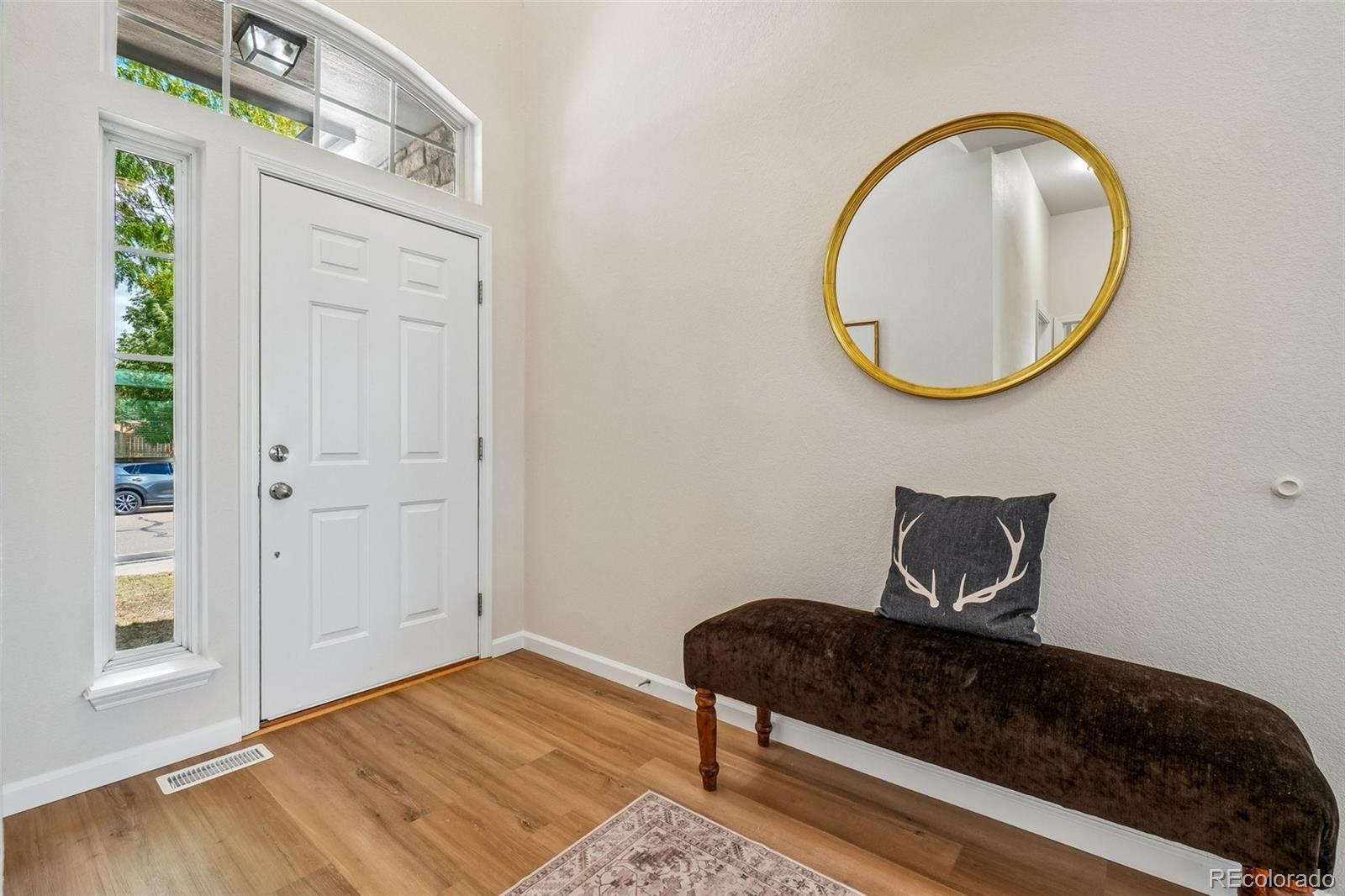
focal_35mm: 15
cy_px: 448
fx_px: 560
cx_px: 672
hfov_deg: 100.4
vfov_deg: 77.3
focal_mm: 10
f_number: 8
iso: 400
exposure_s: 1/25
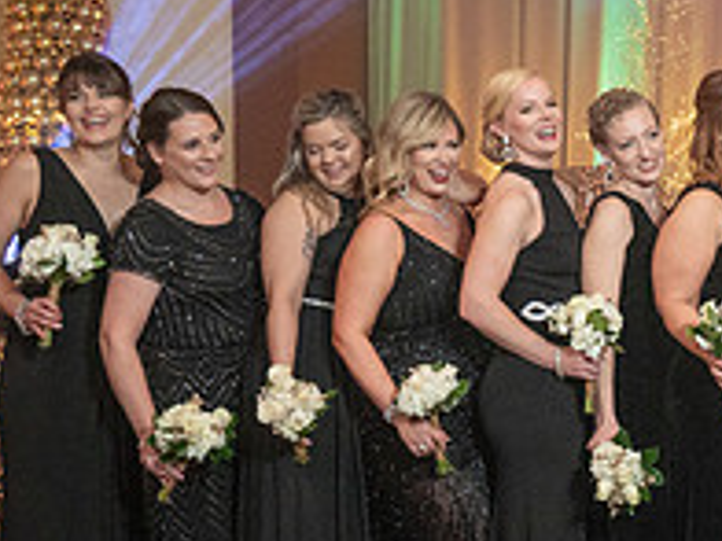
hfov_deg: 21.3
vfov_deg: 17.7
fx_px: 1731
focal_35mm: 83
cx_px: 950
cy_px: 376
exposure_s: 1/100
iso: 4000
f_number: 5.6
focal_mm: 28
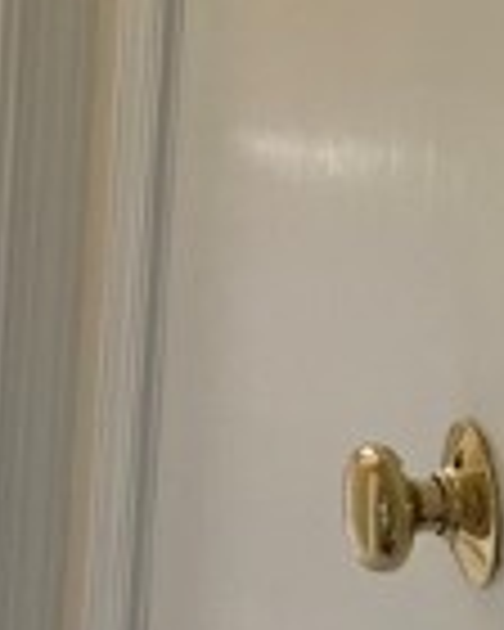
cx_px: -18
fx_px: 2592
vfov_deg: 12.5
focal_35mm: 139
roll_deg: -2.7
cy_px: -544
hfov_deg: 11.0
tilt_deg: -9.1
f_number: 1.5
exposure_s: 1/120
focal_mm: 5.7
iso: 64
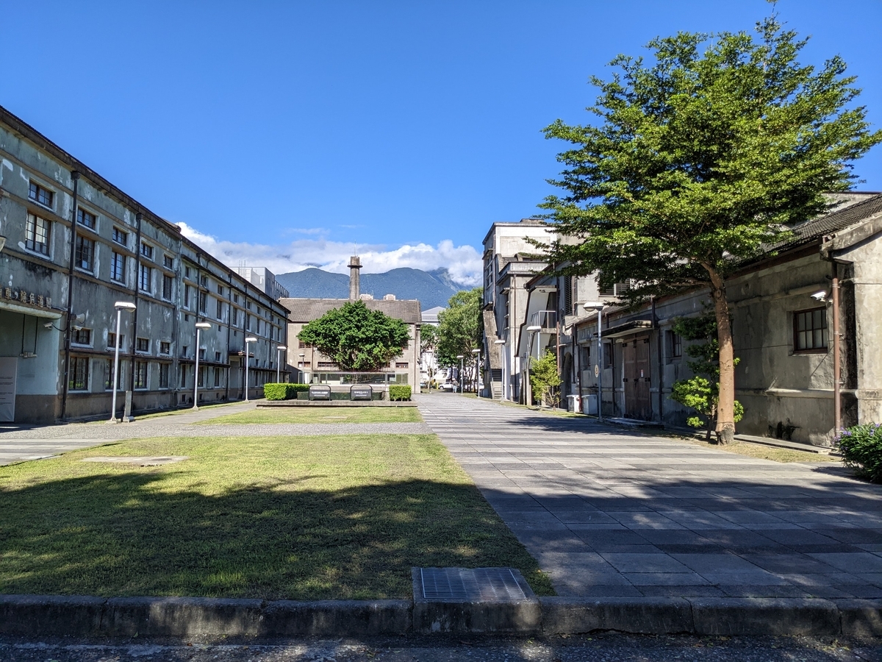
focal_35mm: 27
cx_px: 441
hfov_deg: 65.3
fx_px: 688
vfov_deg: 51.4
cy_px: 331
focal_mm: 4.38
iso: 54
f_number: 1.73
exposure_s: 1/2597
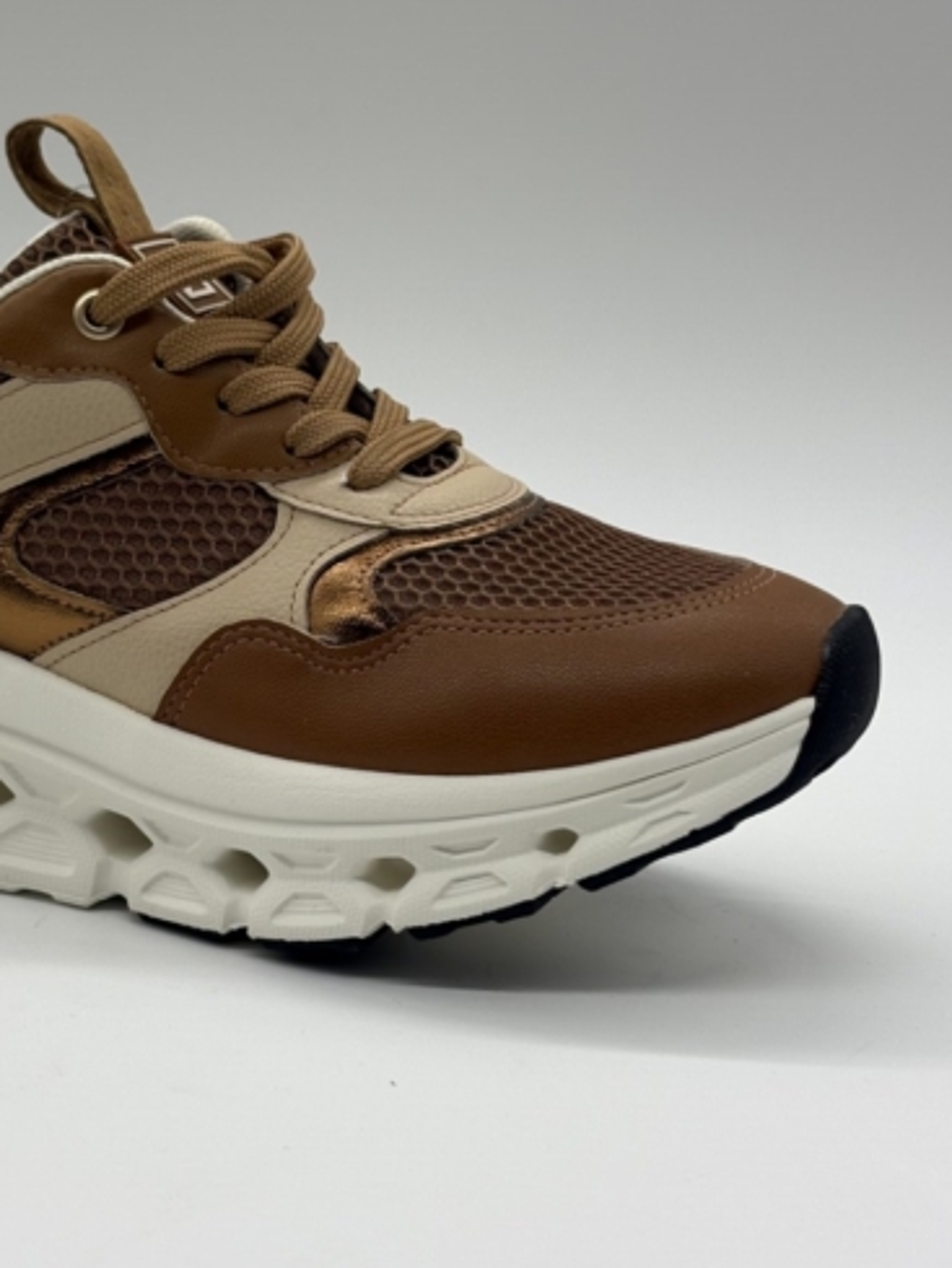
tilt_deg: -11.6
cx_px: 233
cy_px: 516
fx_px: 3116
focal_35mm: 85
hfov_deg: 17.3
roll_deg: -1.7
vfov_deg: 23.0
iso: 25
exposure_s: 1/122
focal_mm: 5.96
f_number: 1.6
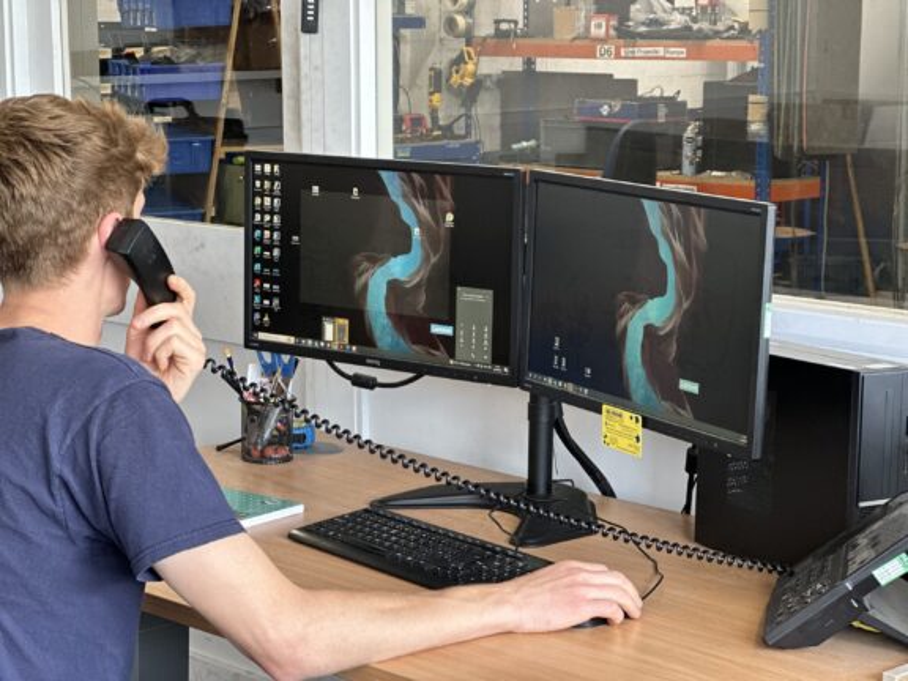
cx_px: 454
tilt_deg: -9.2
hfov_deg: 25.3
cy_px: 340
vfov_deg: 19.1
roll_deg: +0.0
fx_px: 2020
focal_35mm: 77
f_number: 2.8
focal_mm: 9
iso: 125
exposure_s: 1/33
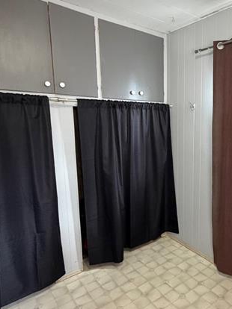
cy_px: 155
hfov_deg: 49.5
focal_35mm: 26
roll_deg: -0.1
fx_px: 233
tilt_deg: -8.2
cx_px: 189
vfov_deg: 67.3
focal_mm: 2.22
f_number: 2.2
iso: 400
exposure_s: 1/60
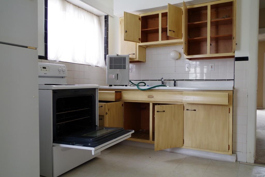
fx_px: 199
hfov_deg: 67.4
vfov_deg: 47.9
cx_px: 132
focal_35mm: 27
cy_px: 88
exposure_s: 1/50
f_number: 4
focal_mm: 18
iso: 800
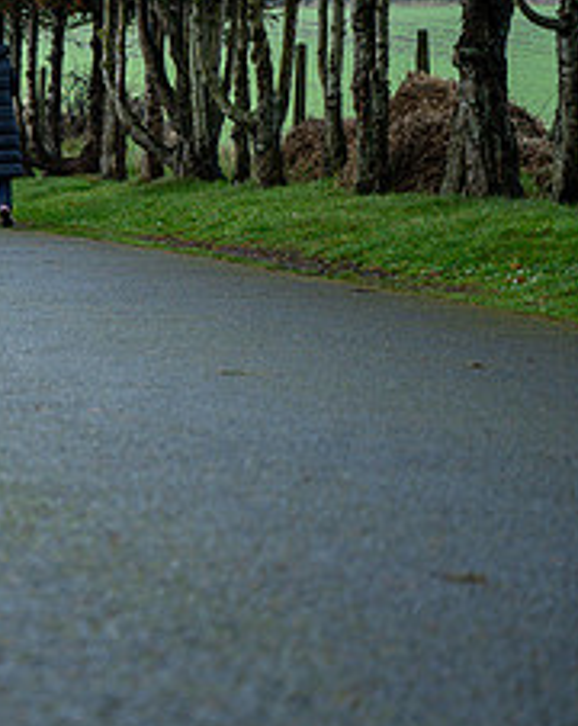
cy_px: 310
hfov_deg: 8.9
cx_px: -292
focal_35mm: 169
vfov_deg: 11.4
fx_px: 3624
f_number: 2.8
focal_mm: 70
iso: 280
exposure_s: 1/1250
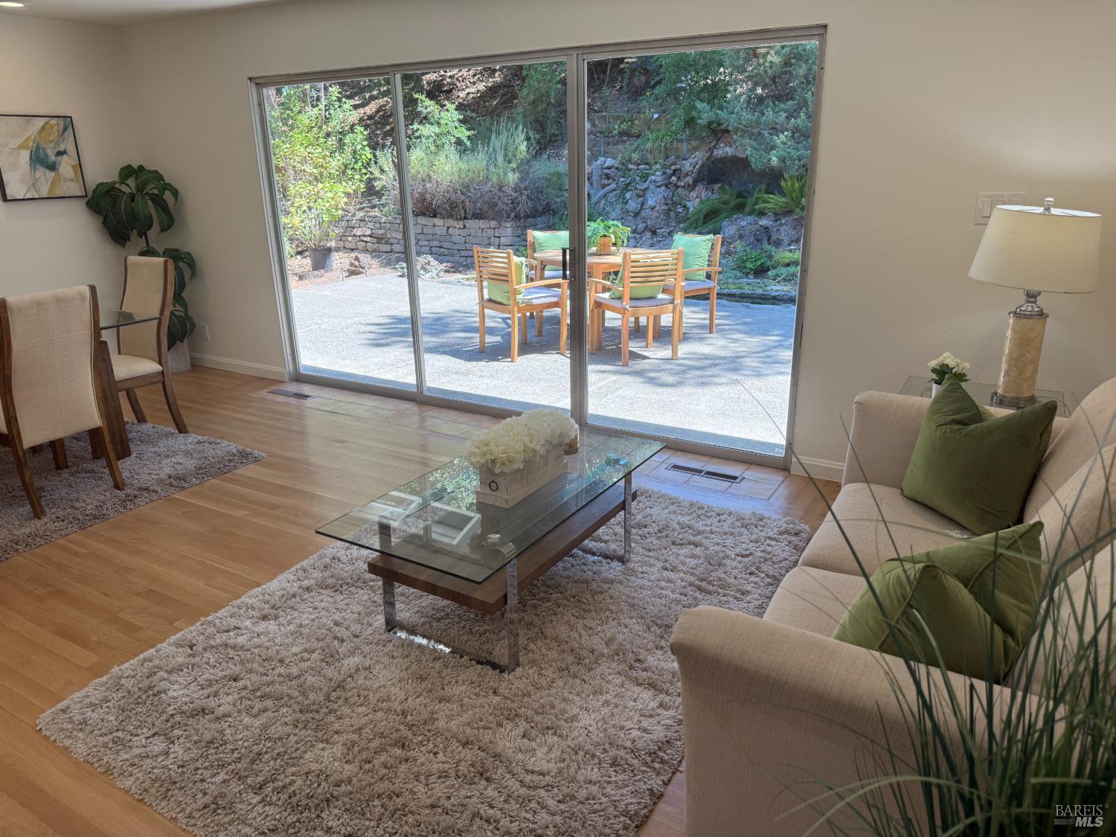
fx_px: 774
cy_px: 418
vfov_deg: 56.8
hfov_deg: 71.6
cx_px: 558
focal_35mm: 24
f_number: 1.78
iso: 100
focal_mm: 6.76
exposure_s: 1/524
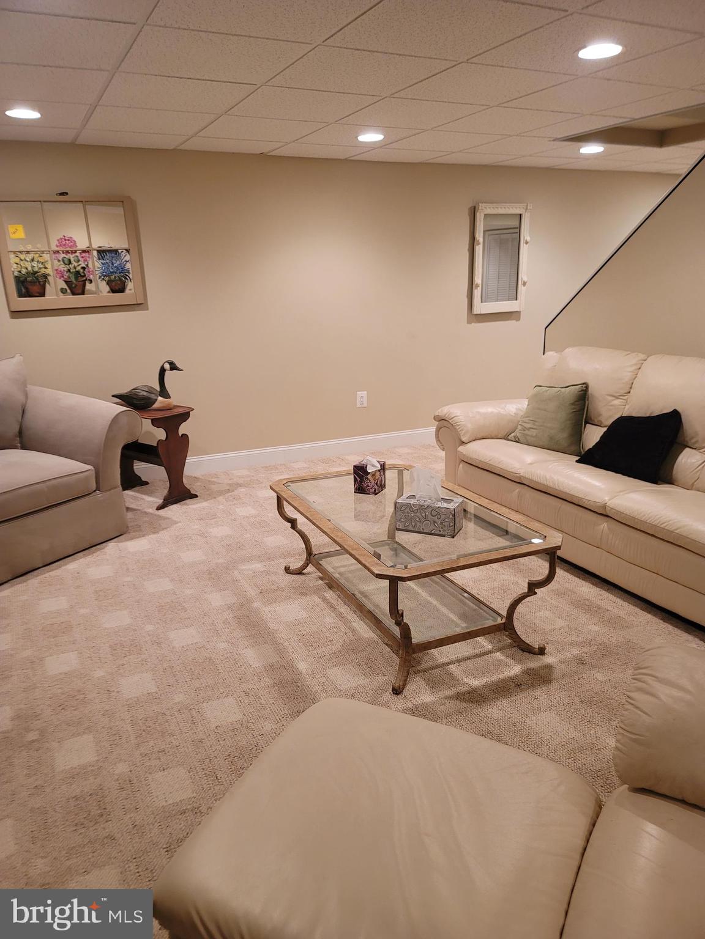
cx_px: 352
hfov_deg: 54.9
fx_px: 679
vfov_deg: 69.4
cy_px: 470
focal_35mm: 25
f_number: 1.8
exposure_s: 1/40
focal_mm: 7
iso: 250
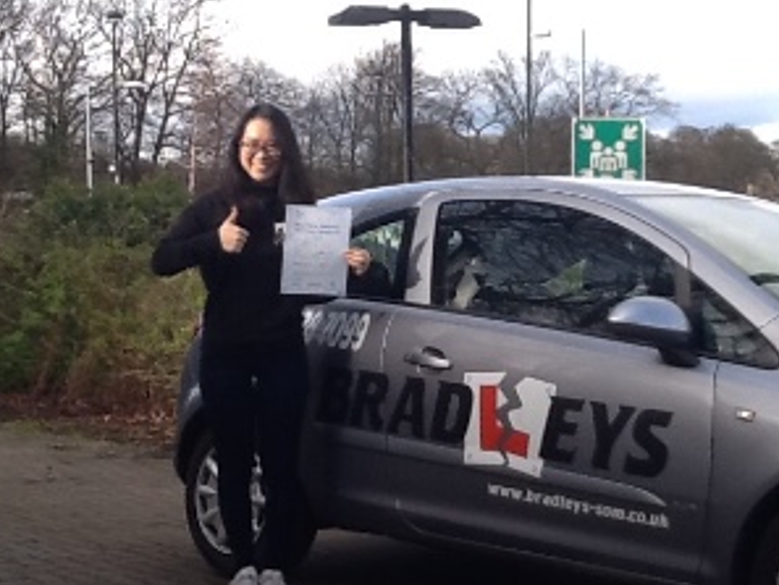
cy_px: 340
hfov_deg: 26.2
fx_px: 1666
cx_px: 501
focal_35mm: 74
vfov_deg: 19.9
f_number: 2.4
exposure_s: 1/270
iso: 40
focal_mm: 2.03
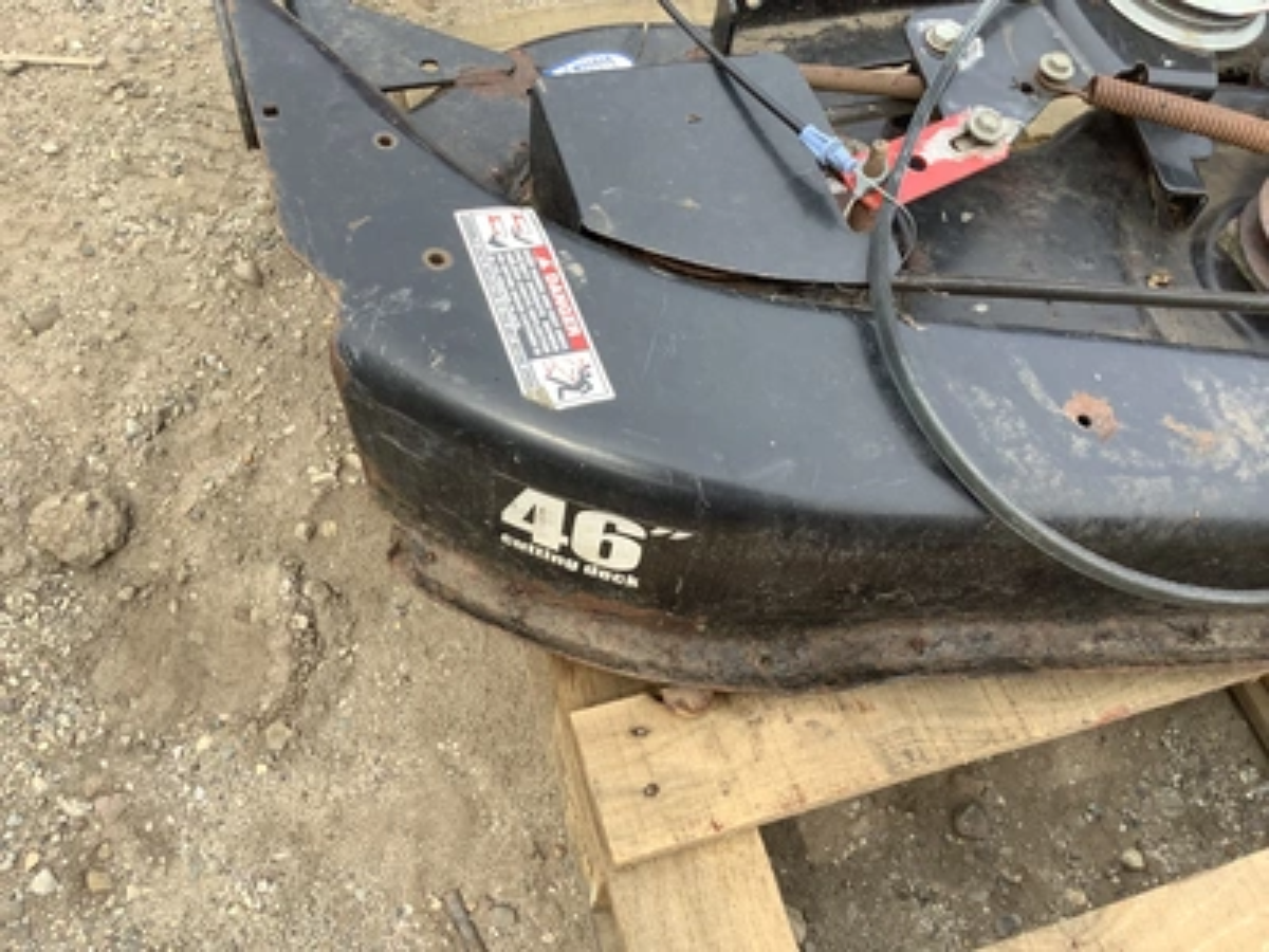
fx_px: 1136
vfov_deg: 45.4
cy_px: 476
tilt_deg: -58.4
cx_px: 634
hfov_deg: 58.4
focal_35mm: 31
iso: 25
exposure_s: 1/377
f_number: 2.4
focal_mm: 3.3
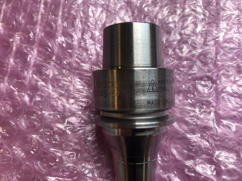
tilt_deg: -74.9
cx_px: 121
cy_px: 90
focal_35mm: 28
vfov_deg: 49.7
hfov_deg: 63.4
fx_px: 196
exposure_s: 1/24
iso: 40
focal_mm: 3.99
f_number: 1.8
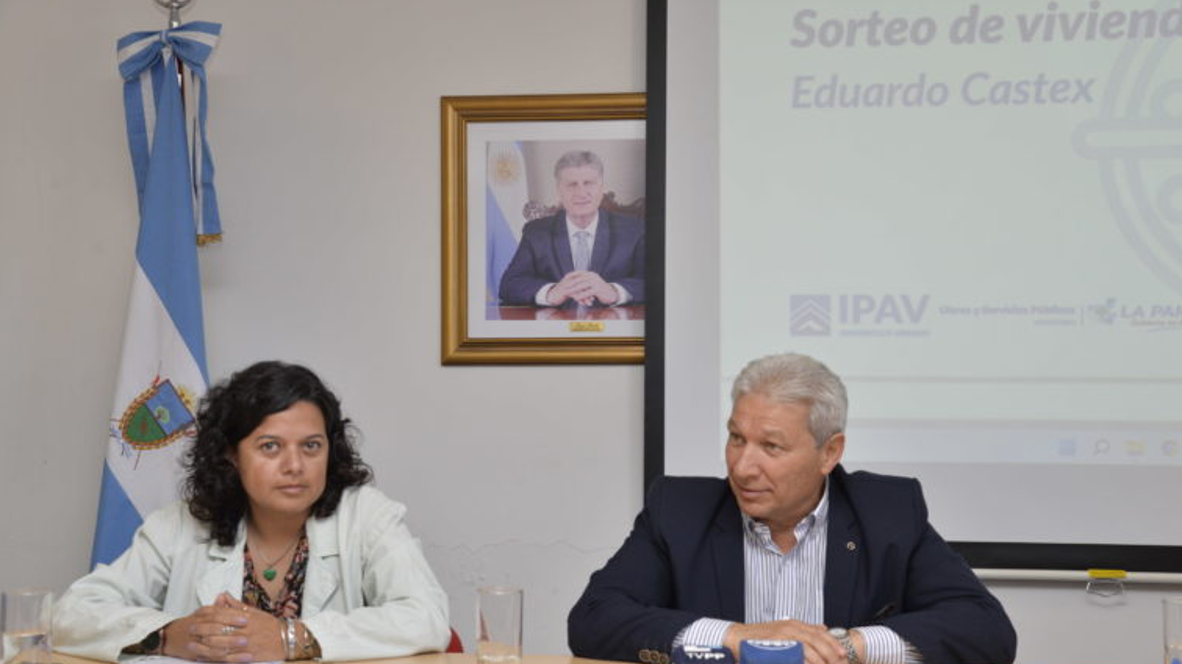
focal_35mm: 49
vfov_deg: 24.4
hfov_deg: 42.1
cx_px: 597
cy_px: 396
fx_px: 1536
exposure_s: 1/200
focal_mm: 46
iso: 800
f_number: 5.6
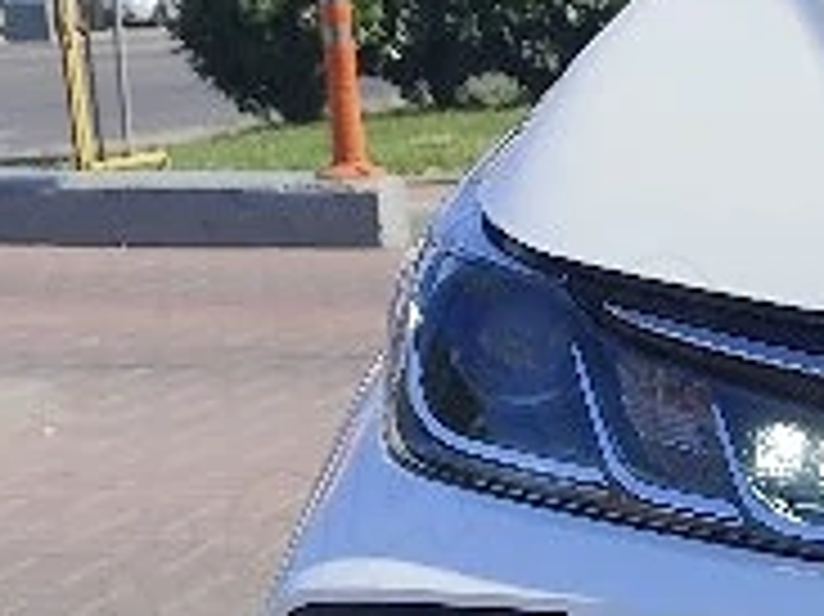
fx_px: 2997
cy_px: 647
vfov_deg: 11.6
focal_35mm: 126
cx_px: 1702
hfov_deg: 13.3
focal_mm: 6.19
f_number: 1.65
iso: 50
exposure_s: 1/1667
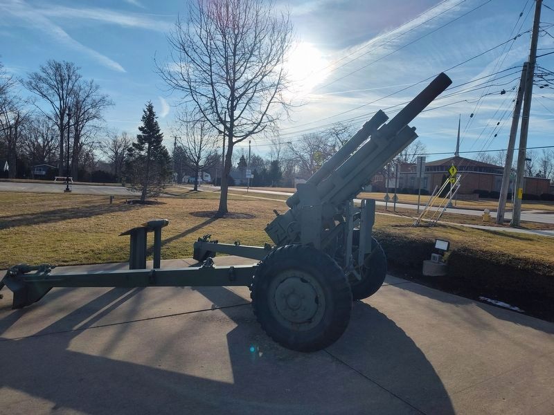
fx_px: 368
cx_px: 277
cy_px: 208
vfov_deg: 58.9
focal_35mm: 23
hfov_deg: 73.9
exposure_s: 1/3940
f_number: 1.8
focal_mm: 5.56
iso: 100
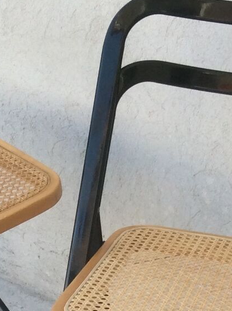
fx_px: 1021
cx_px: 88
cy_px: 318
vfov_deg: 16.9
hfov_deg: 12.9
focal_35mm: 114
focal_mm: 3.3
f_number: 2.4
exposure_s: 1/224
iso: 32
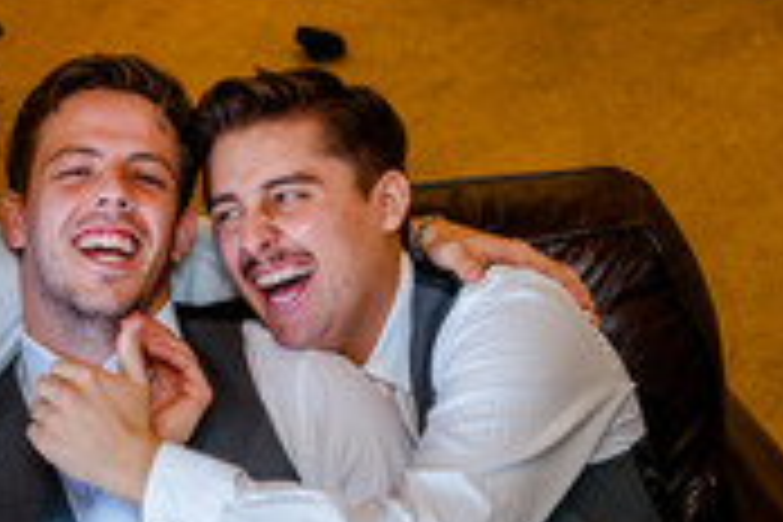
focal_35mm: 110
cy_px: 387
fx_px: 2392
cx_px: 0
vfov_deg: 12.4
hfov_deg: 18.1
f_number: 4
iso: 1600
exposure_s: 1/200
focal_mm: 48
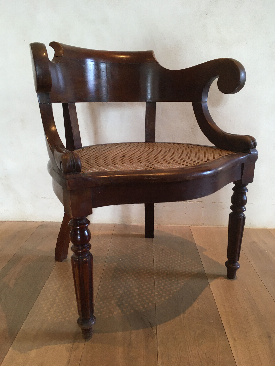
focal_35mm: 29
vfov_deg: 61.7
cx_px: 138
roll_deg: +0.0
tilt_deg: -14.7
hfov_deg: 48.2
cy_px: 183
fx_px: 307
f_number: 2.2
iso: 80
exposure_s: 1/33
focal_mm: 4.15
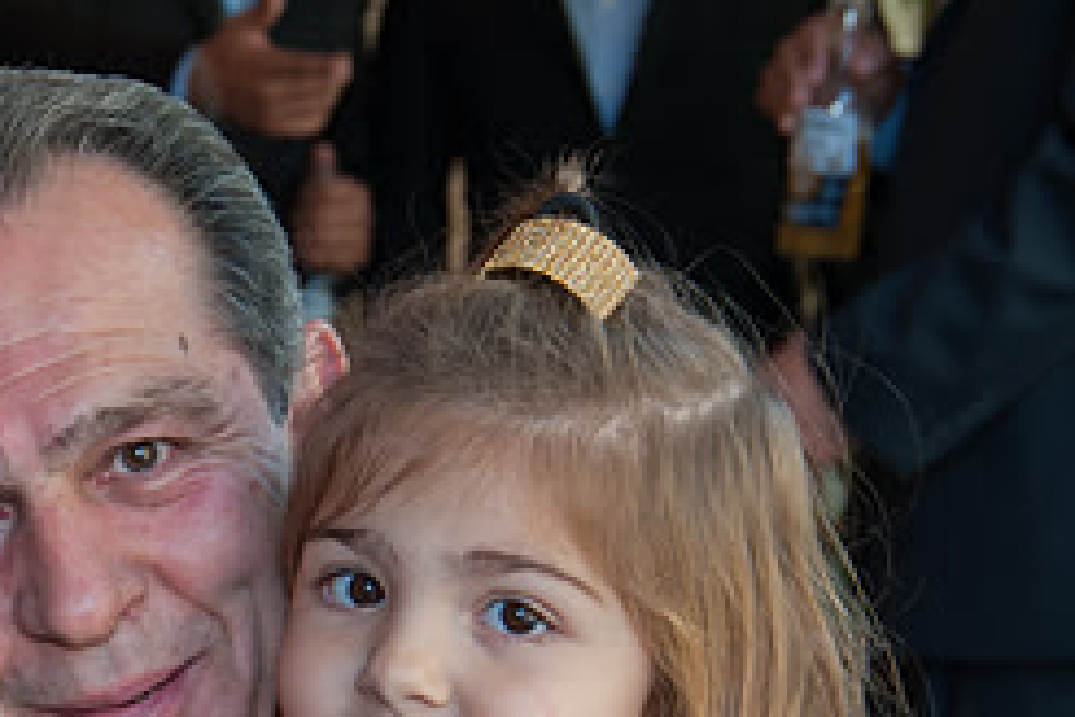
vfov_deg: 11.4
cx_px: 153
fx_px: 3523
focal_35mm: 118
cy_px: 826
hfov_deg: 17.2
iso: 1000
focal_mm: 50
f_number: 7.1
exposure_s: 1/60
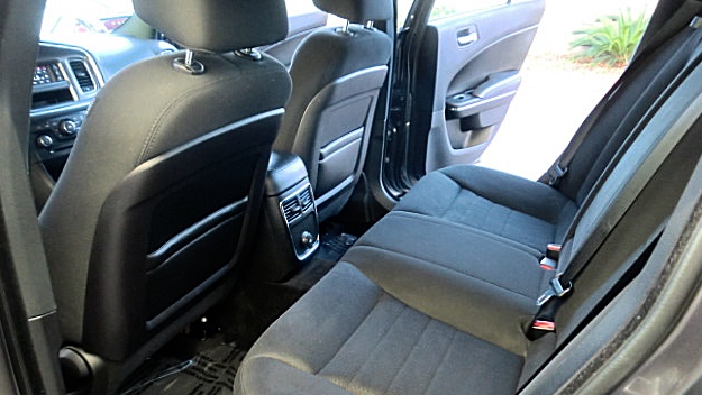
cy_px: 242
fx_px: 540
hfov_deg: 66.0
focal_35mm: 29
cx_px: 348
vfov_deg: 40.0
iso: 500
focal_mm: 4.65
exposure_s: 1/60
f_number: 2.6
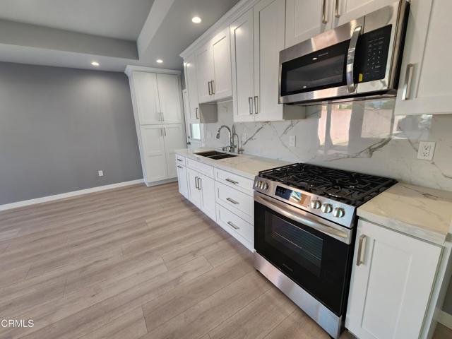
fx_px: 170
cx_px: 226
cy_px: 170
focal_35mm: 13
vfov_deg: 89.9
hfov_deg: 106.2
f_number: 2.2
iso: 64
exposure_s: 1/60
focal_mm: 2.2
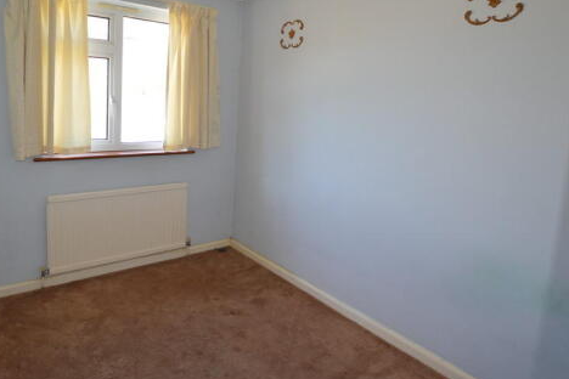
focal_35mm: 21
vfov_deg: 58.9
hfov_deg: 79.6
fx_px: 332
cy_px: 146
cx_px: 210
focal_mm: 10
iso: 400
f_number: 4
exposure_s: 1/80
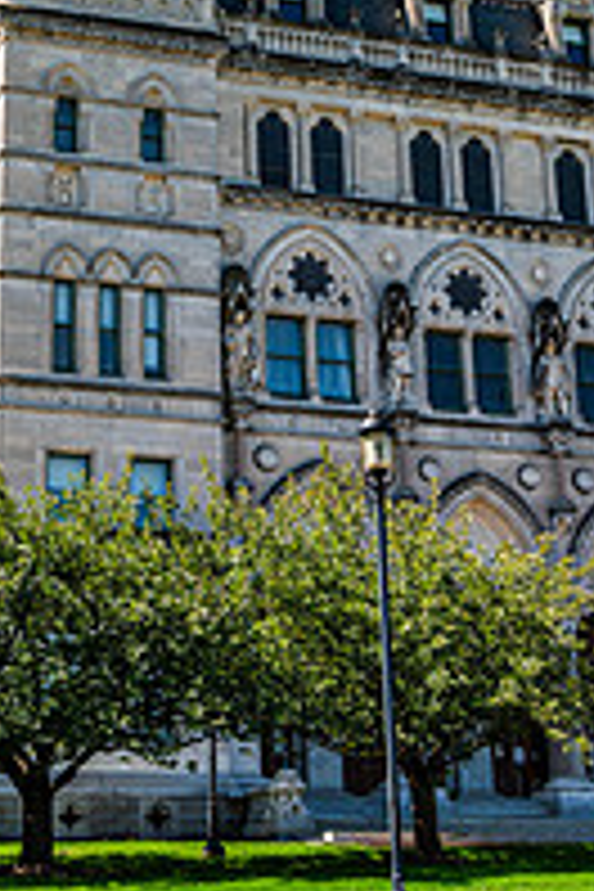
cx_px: 189
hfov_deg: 16.6
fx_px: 2029
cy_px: 142
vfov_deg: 24.3
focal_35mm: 82
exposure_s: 1/200
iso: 64
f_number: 8
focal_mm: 28
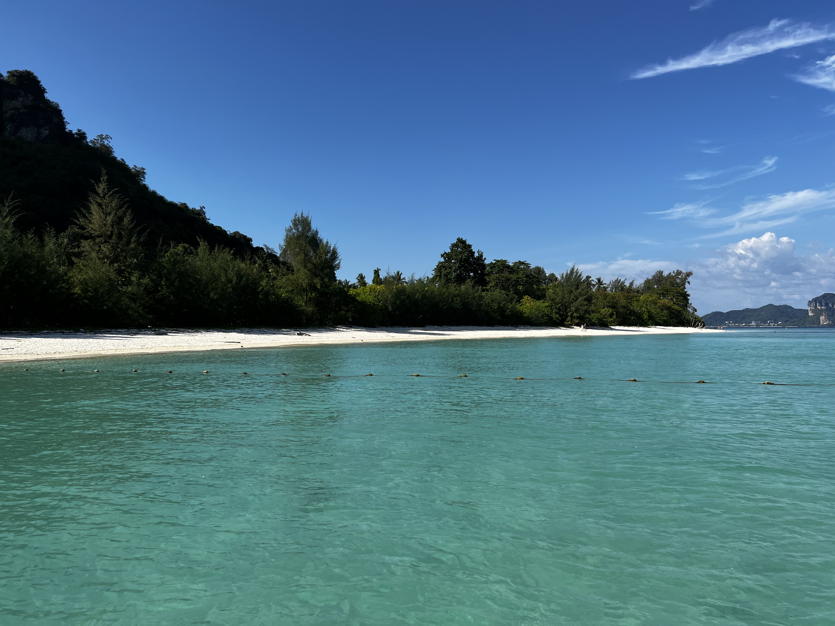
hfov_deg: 67.3
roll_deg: -0.2
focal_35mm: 26
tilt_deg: +1.6
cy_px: 313
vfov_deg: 53.1
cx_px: 418
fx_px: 627
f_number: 1.5
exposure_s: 1/5076
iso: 50
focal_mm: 5.7
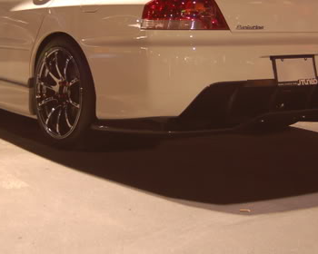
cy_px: 63
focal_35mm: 80
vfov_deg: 19.1
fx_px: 752
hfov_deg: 23.8
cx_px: 124
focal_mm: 31
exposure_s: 1
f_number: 4.5
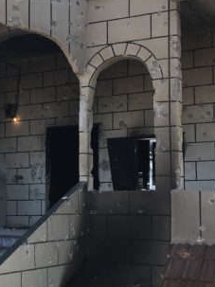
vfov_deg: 27.4
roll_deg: +0.2
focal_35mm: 71
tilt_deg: +6.4
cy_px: 140
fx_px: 588
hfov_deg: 20.4
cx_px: 36
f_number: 1.8
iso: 20
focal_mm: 3.99
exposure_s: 1/912
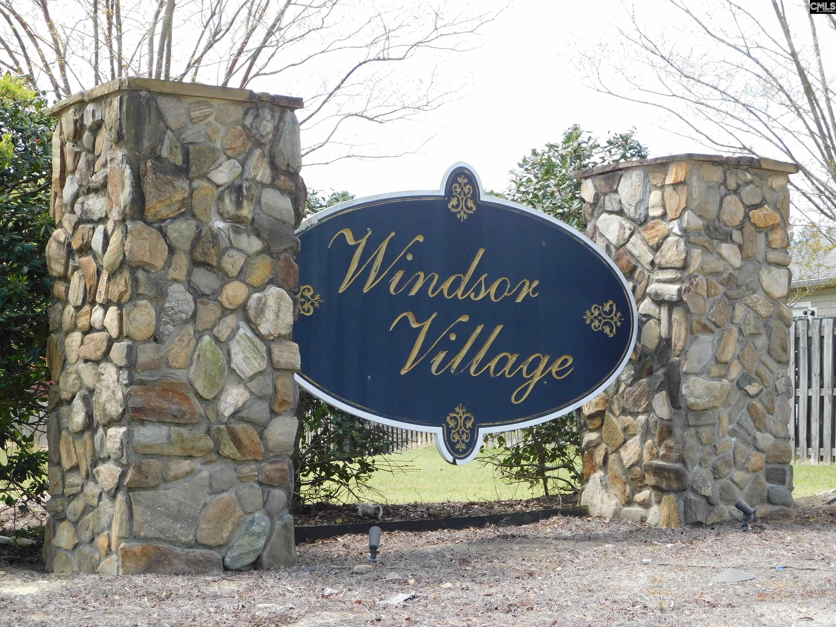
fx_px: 1594
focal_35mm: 66
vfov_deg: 22.3
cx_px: 418
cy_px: 314
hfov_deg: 29.4
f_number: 4.2
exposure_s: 1/250
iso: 125
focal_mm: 11.7
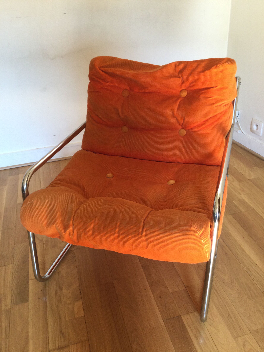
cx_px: 132
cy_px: 176
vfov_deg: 58.4
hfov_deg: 45.4
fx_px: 315
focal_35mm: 31
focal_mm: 3.3
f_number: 2.4
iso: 50
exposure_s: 1/33
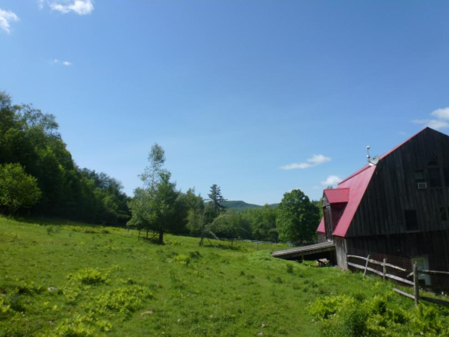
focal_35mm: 25
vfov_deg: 54.9
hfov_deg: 69.4
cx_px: 229
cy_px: 170
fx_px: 324
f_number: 3.3
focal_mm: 4.3
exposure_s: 1/1600
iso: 100
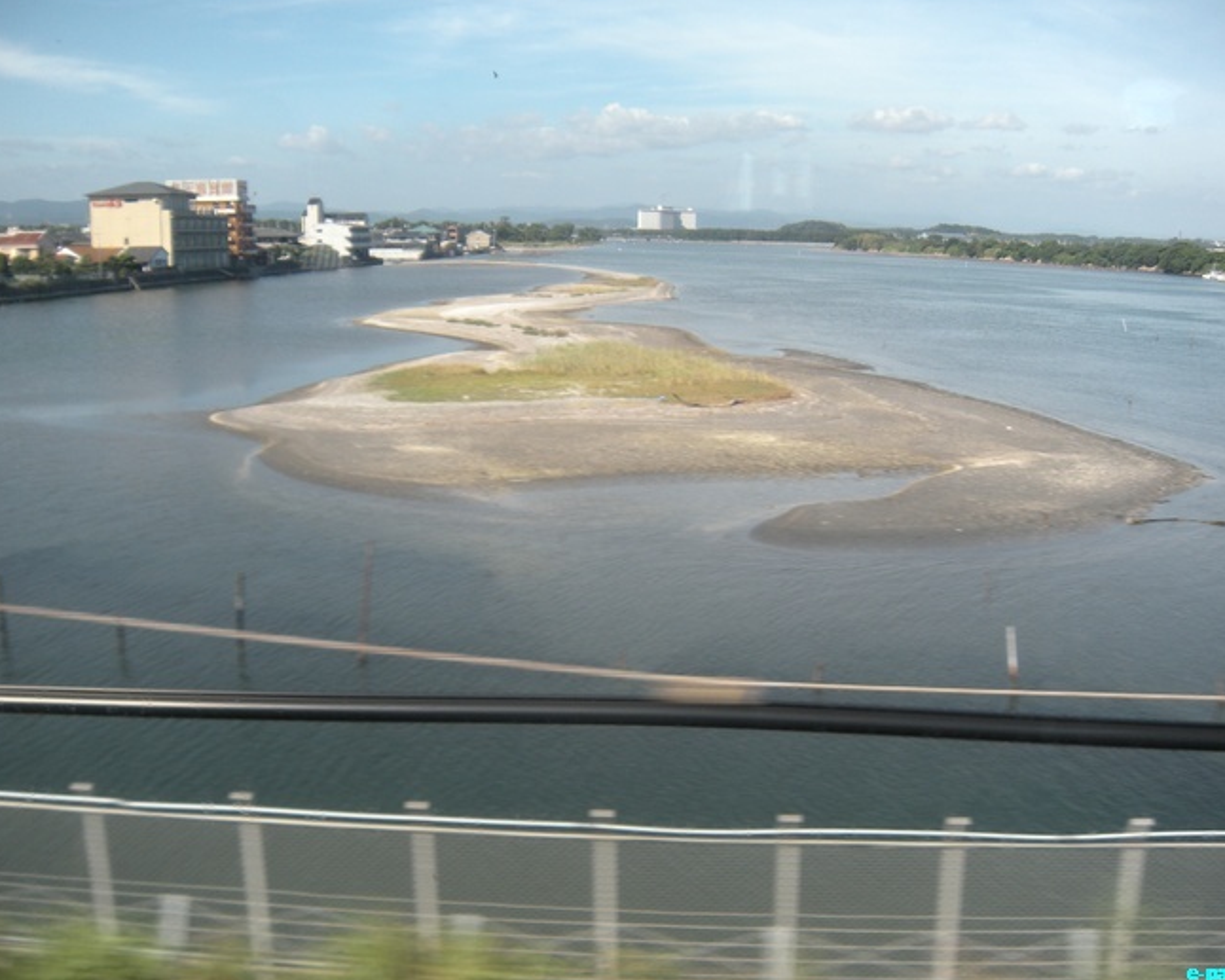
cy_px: 492
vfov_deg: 40.1
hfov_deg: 49.1
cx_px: 622
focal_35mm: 37
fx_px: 1342
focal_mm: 5.9
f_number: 3.8
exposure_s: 1/370
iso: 64
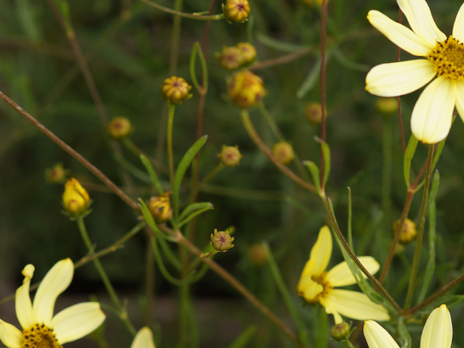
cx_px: 379
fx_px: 3793
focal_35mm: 283
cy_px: 251
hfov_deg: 7.0
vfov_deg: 5.3
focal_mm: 100
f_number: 5.6
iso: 125
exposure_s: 1/160
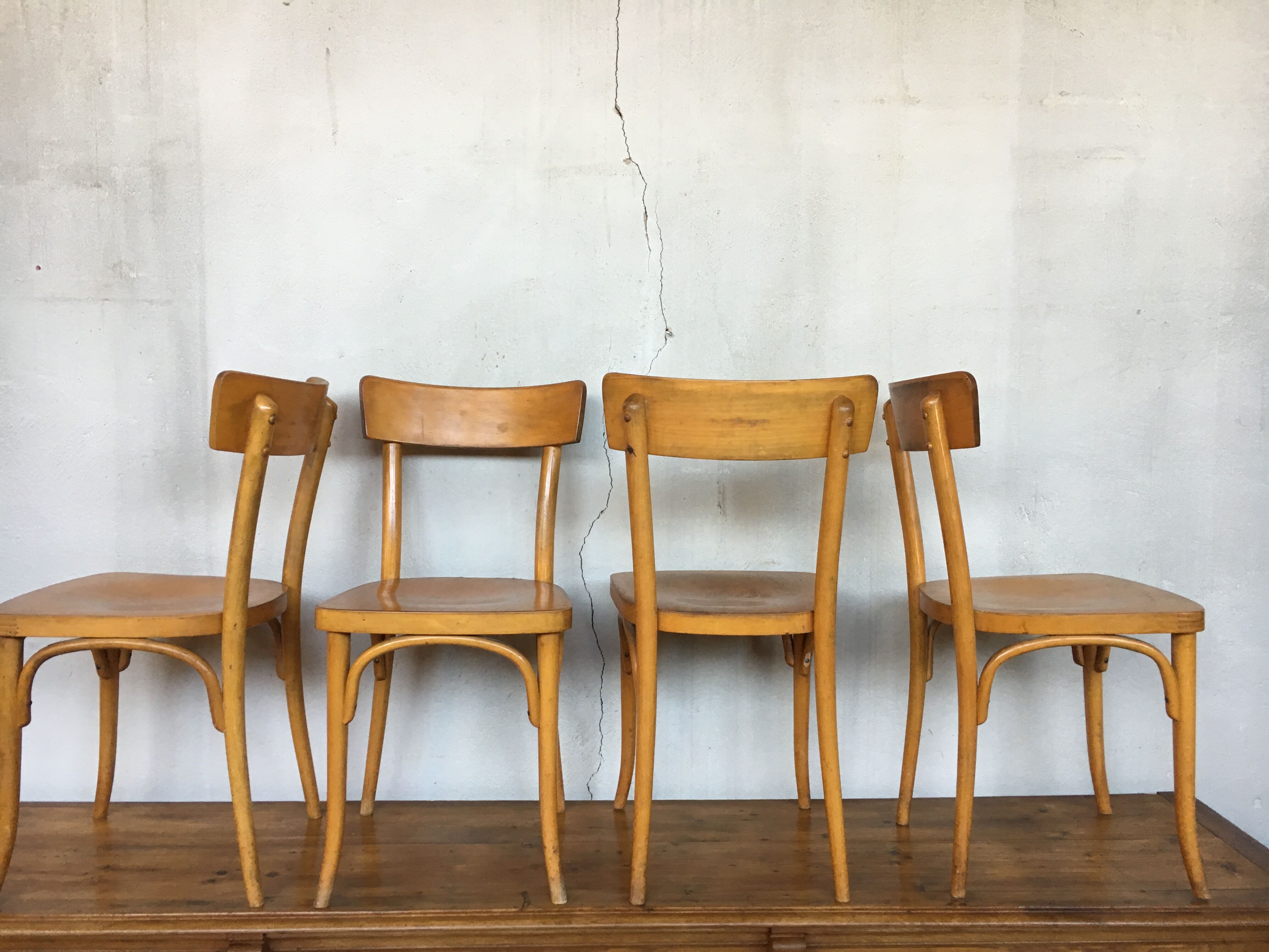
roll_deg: -0.6
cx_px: 634
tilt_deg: -5.2
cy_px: 476
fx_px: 1063
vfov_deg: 48.2
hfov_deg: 61.7
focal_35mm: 29
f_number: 2.2
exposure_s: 1/33
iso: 50
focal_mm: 4.15
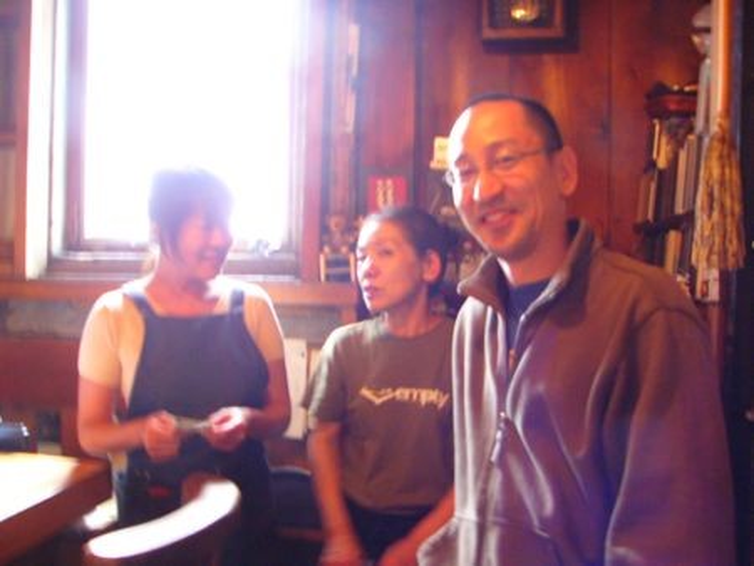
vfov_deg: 39.7
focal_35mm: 36
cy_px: 283
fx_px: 785
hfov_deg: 51.3
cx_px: 377
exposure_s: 1/6
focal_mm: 6
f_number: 2.8
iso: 200
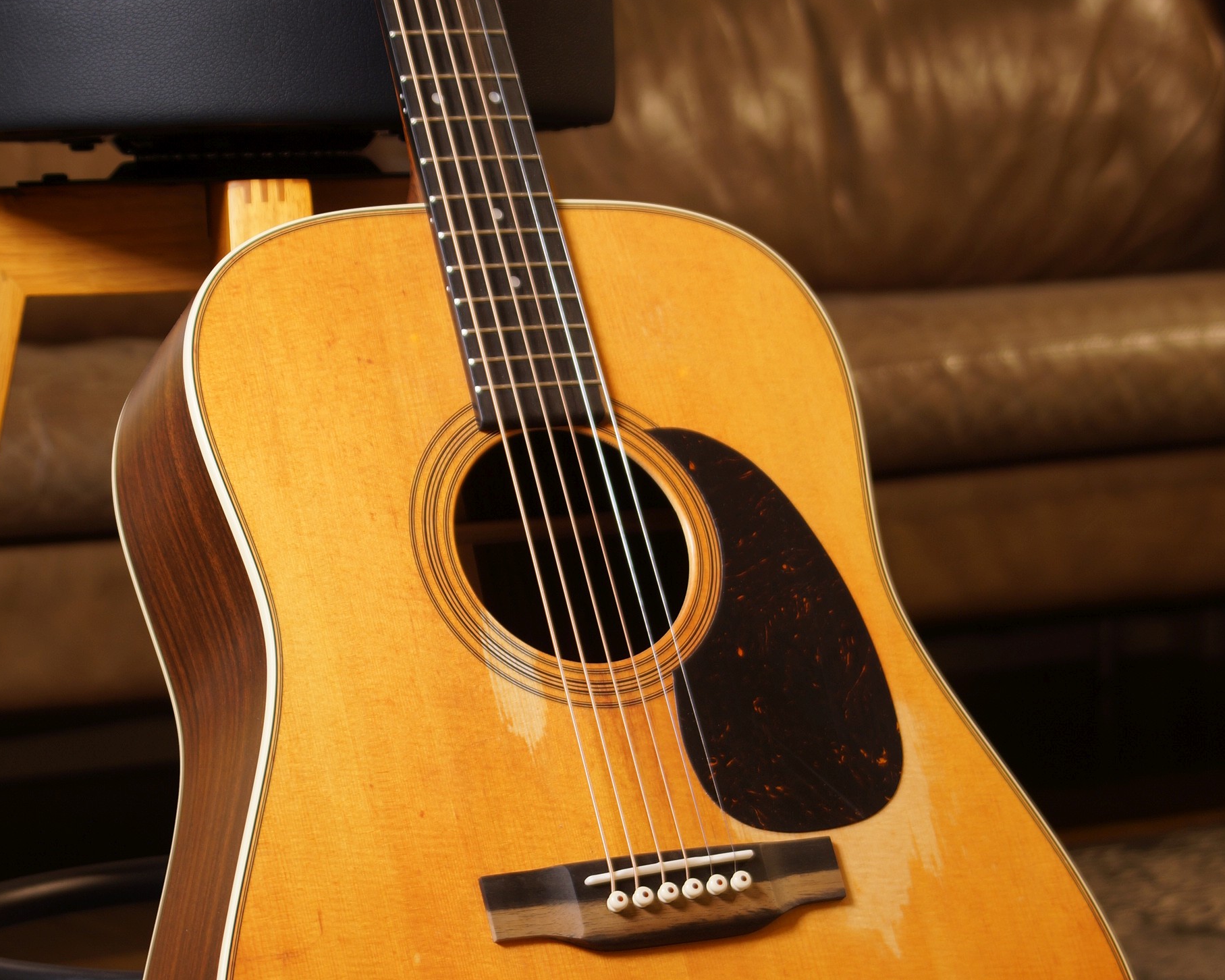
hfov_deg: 16.5
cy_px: 796
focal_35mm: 117
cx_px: 611
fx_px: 4231
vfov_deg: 13.1
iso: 100
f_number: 5
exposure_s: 1/20
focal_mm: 55
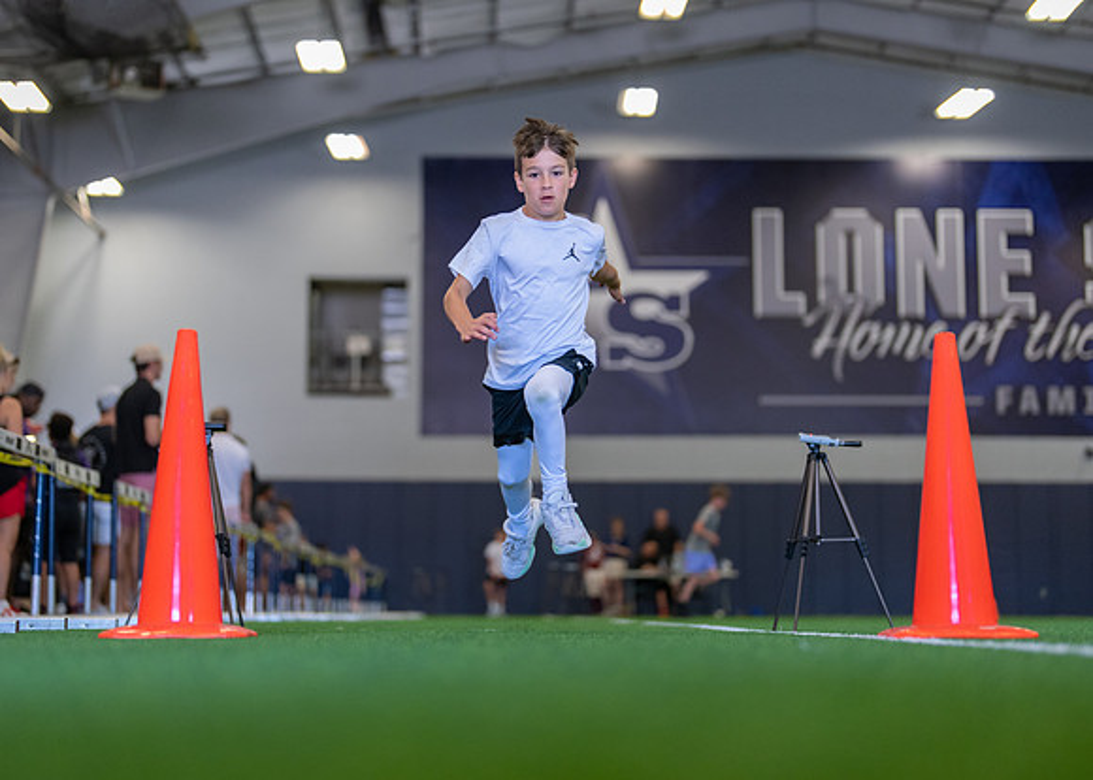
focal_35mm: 66
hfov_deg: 30.0
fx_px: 2040
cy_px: 367
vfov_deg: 21.7
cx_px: 501
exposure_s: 1/1000
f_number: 1.2
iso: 1600
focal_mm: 50
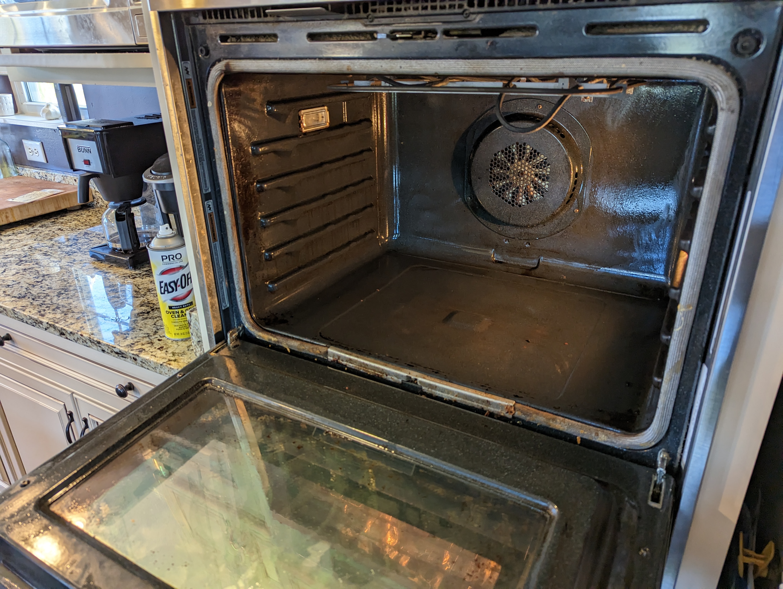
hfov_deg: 71.5
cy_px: 294
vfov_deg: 56.9
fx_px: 544
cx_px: 392
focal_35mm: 24
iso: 146
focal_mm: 6.81
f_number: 1.85
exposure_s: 1/60
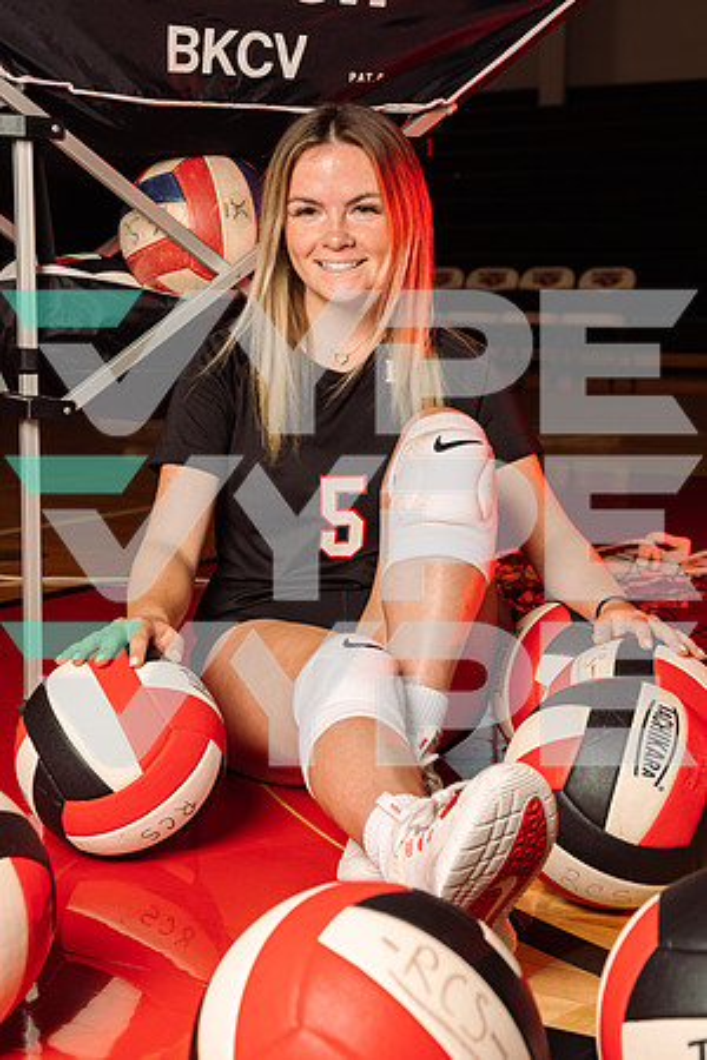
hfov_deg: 21.6
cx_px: 354
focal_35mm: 63
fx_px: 1856
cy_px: 530
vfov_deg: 31.9
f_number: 8
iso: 160
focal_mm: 63
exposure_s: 1/250
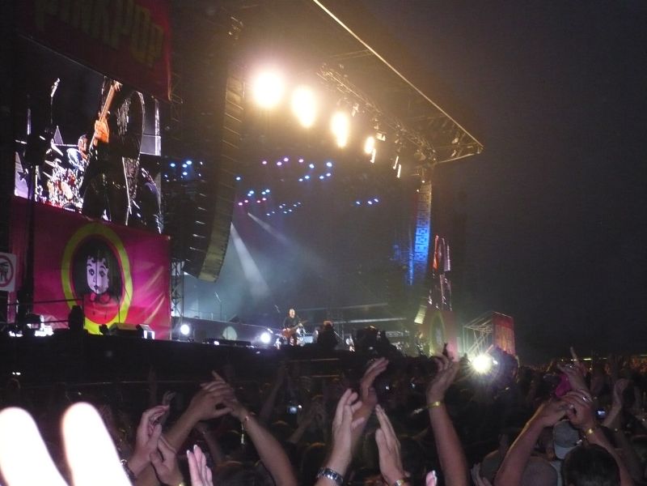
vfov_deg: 27.0
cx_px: 324
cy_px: 243
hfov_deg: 35.5
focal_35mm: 54
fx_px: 1009
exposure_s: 1/30
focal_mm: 8.9
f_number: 4
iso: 400
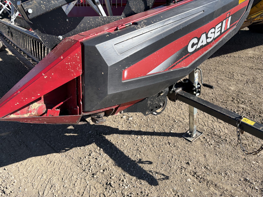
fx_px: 198
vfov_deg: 53.1
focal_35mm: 26
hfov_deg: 67.3
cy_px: 98
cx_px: 132
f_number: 1.6
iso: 50
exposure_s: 1/2208
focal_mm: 5.96
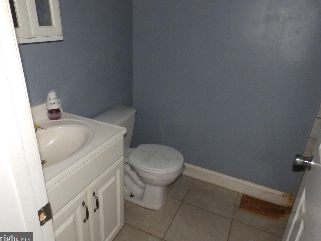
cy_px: 120
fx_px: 213
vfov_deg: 58.9
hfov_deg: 73.9
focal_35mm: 23
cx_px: 160
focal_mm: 4
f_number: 8.6
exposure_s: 1/30
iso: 800
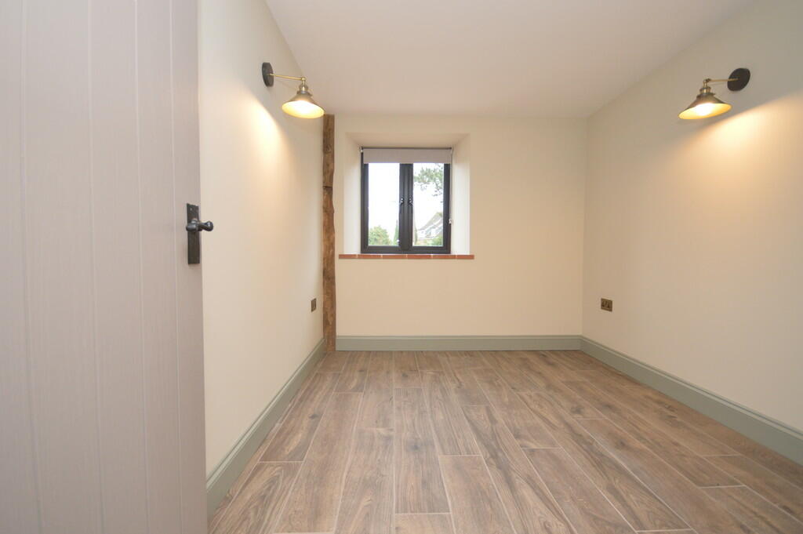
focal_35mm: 15
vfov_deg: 77.2
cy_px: 267
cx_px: 402
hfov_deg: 100.4
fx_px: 334
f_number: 4
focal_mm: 10
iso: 800
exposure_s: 1/60
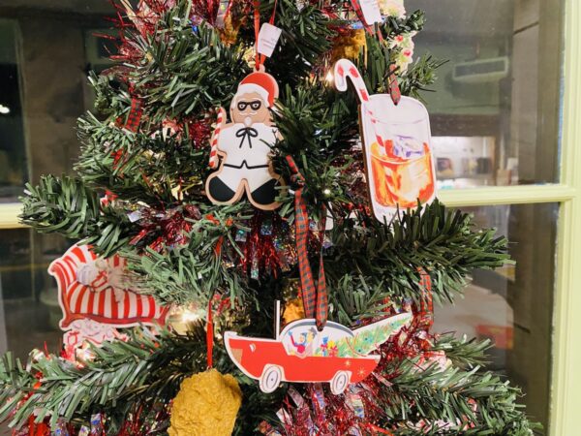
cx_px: 290
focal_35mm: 26
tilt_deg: -6.6
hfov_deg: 67.3
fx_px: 436
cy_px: 218
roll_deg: +0.8
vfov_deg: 53.1
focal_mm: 4.25
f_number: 1.8
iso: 500
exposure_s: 1/40
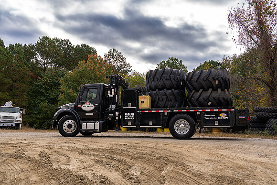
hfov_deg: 61.9
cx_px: 138
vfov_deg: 43.6
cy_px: 92
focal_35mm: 30
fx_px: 231
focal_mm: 30
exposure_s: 1/125
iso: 100
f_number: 5.6
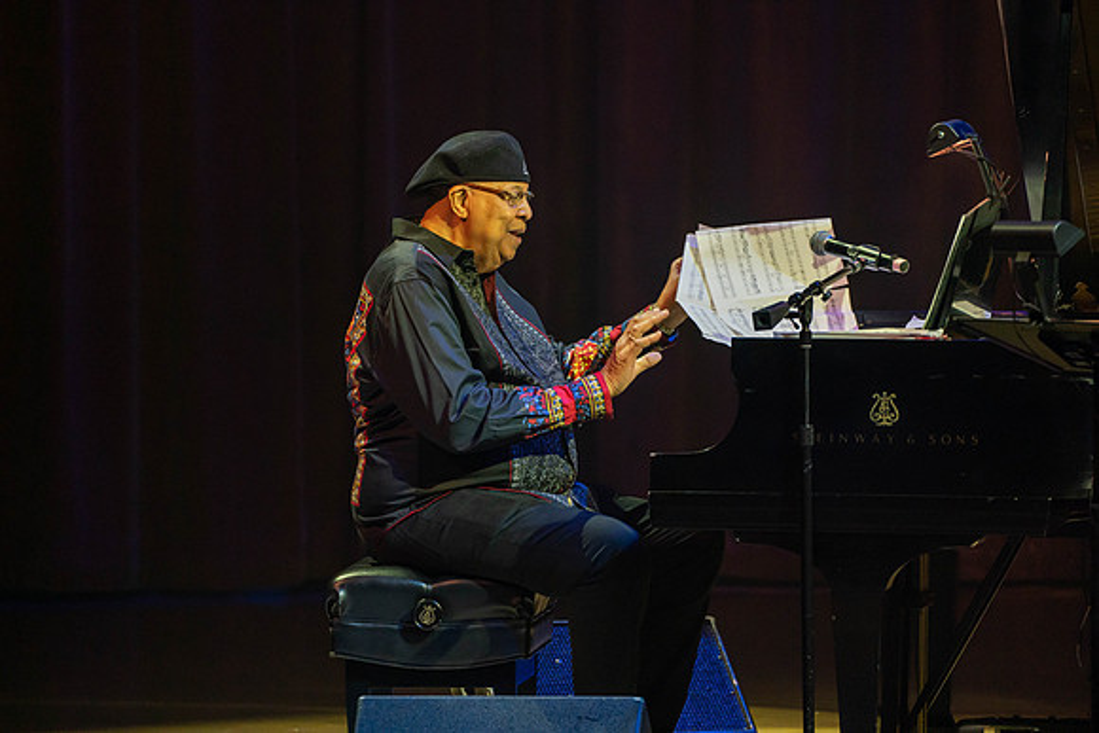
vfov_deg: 3.4
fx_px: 12213
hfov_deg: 5.2
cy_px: 366
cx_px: 550
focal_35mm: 400
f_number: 6.3
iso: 3200
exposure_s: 1/250
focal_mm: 400
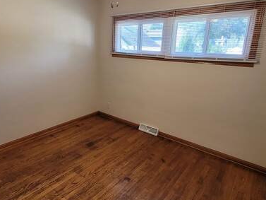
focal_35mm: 23
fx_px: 177
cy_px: 88
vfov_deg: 58.7
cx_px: 112
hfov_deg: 73.4
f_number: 2.2
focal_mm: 1.74
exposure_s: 1/60
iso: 125
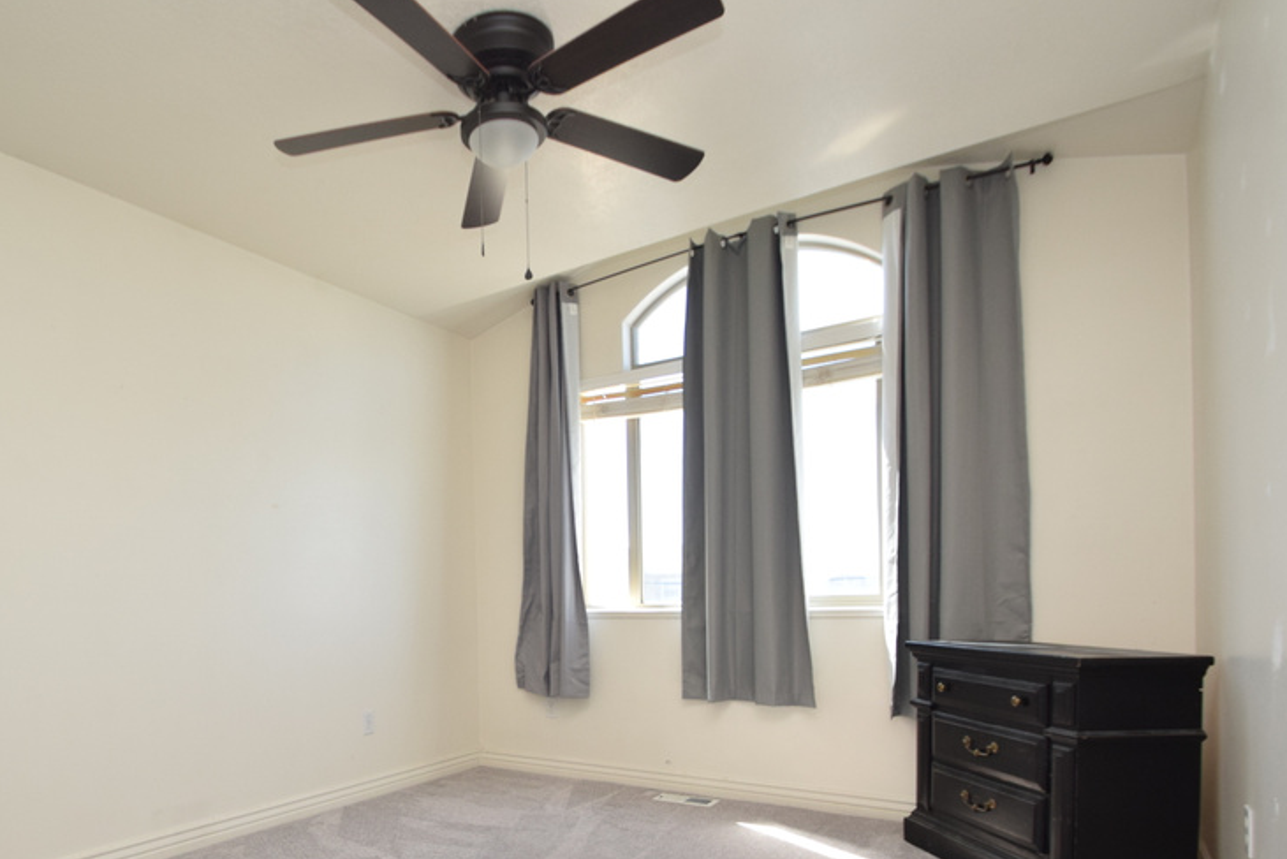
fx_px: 751
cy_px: 591
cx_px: 518
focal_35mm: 21
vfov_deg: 57.9
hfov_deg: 80.3
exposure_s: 1/125
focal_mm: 10
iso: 640
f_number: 5.6
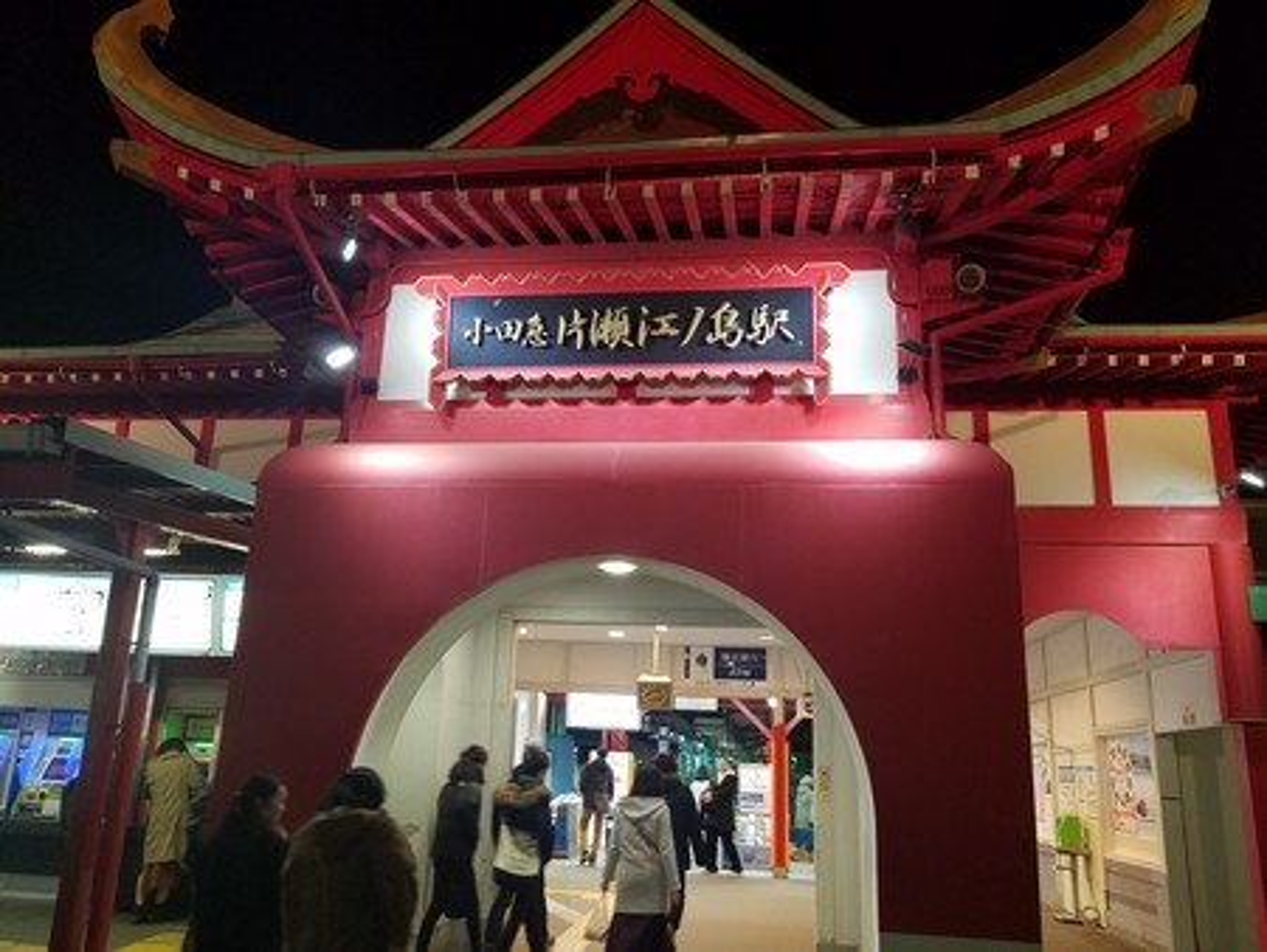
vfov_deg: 53.1
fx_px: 952
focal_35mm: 26
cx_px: 634
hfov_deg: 67.3
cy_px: 476
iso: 160
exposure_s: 1/25
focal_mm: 4.2
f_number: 1.7
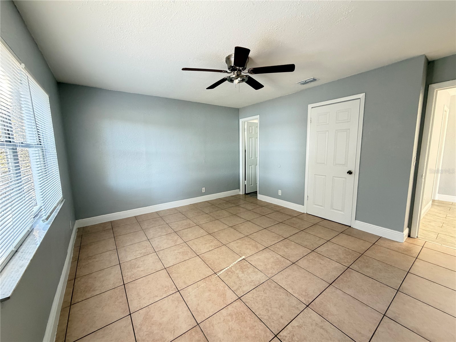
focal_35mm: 14
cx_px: 228
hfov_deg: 102.1
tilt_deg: -6.6
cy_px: 171
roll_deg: +1.8
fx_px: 184
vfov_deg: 85.7
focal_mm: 2.22
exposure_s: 1/60
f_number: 2.2
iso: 400
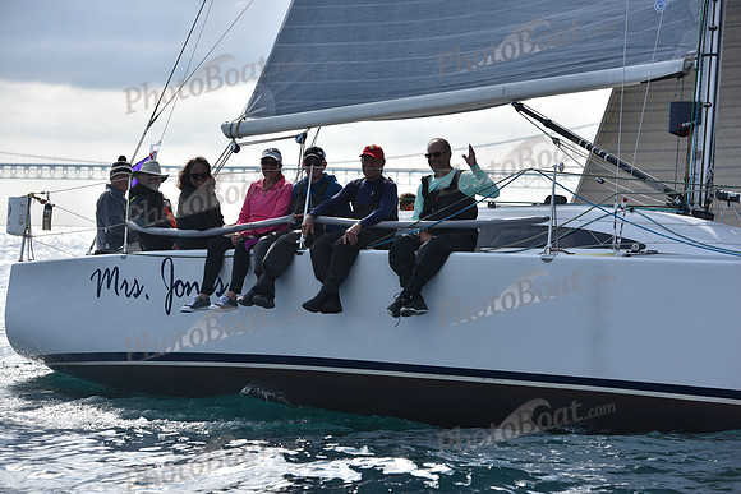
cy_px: 247
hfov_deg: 17.6
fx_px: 2388
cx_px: 370
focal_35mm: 116
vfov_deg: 11.8
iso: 250
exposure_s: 1/1600
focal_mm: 116
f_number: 5.6
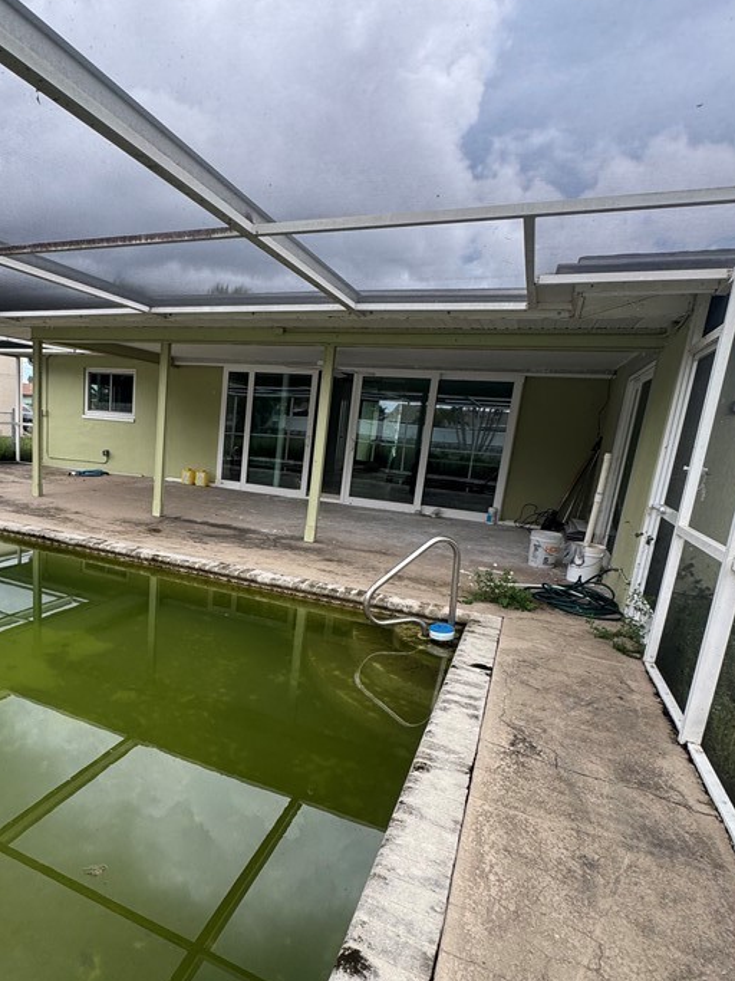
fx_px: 595
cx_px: 227
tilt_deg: -12.9
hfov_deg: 61.4
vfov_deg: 78.6
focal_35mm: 21
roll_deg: -5.1
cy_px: 553
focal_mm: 2.22
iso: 40
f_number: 2.2
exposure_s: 1/146
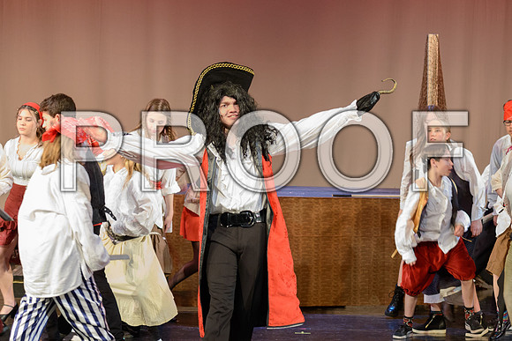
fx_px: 1698
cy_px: 79
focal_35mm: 119
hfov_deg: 17.1
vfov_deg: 11.5
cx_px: 372
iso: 1600
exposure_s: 1/100
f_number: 2.8
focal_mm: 70
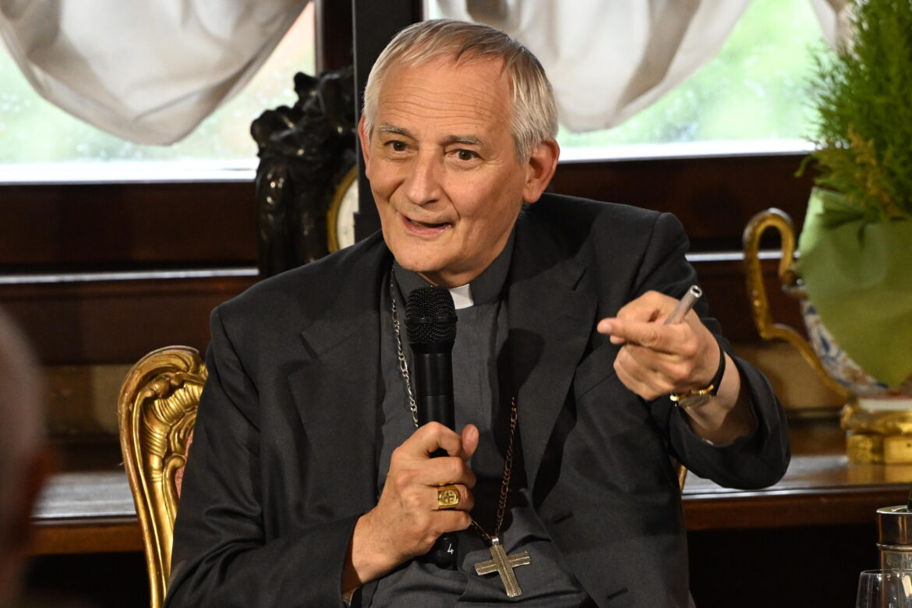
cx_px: 456
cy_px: 304
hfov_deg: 6.9
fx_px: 7599
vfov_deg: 4.6
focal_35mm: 300
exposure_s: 1/250
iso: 3200
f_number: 4
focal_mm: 200
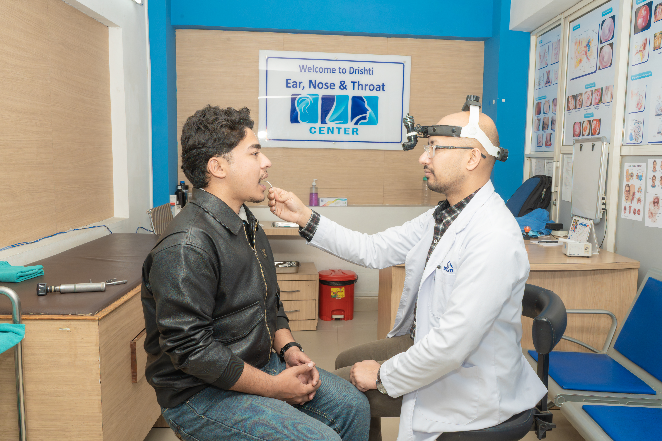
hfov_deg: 61.9
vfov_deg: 43.6
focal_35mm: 30
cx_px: 331
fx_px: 552
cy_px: 220
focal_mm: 30
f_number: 14
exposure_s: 1/160
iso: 1000
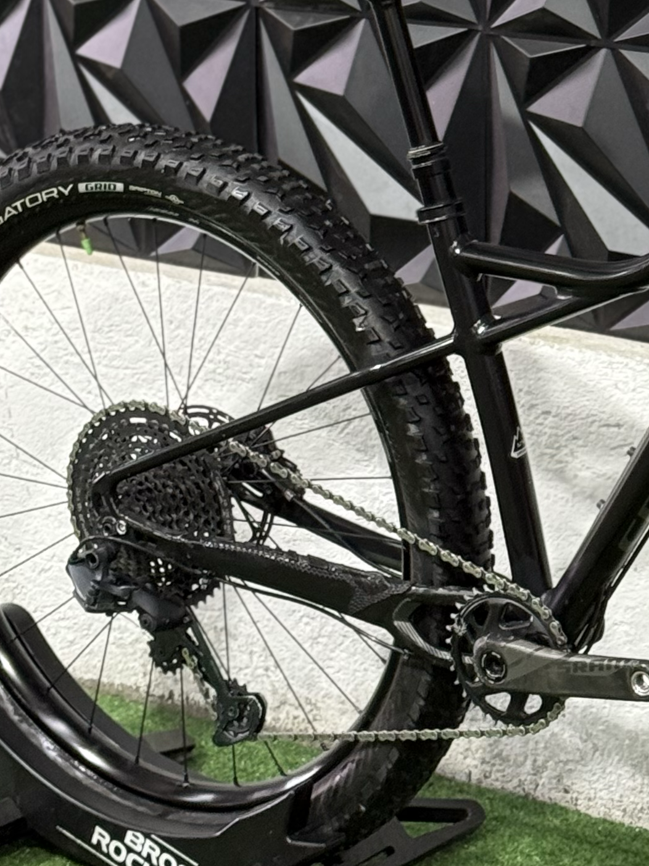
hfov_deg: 10.6
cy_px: 69
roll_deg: -0.6
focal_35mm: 138
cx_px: 787
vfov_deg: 14.1
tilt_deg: -9.4
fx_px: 3449
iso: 160
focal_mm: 6.76
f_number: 1.78
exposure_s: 1/60
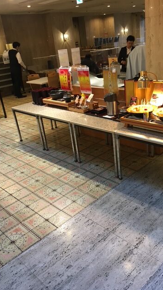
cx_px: 96
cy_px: 145
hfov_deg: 36.5
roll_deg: +6.7
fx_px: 246
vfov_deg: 61.0
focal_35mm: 32
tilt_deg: -22.3
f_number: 2.2
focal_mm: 4.15
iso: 80
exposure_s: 1/30
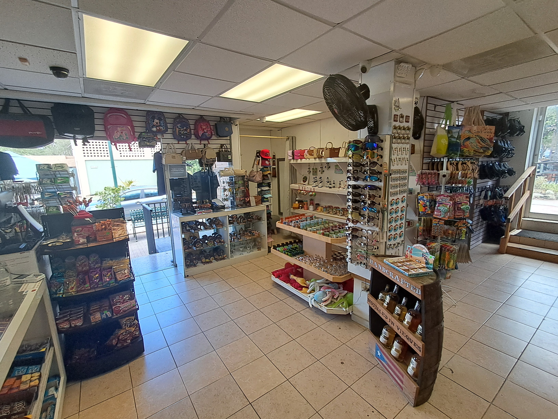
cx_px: 279
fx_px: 258
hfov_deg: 94.5
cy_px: 210
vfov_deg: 78.1
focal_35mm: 16
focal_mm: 1.64
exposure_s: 1/120
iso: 80
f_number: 2.2
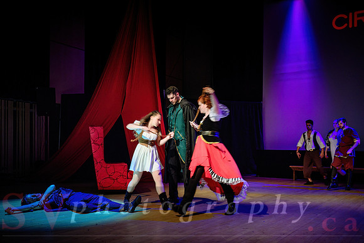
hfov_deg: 51.5
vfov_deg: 35.6
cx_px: 159
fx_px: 376
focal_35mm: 37
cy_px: 149
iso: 640
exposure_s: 1/60
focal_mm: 30
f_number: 2.8
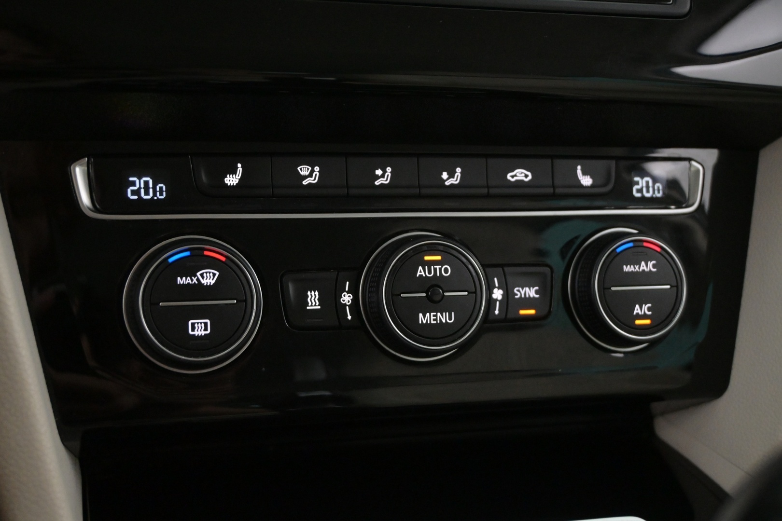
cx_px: 391
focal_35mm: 45
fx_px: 977
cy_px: 260
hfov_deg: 43.6
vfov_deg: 29.9
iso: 5000
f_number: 4.8
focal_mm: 30
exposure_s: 1/50
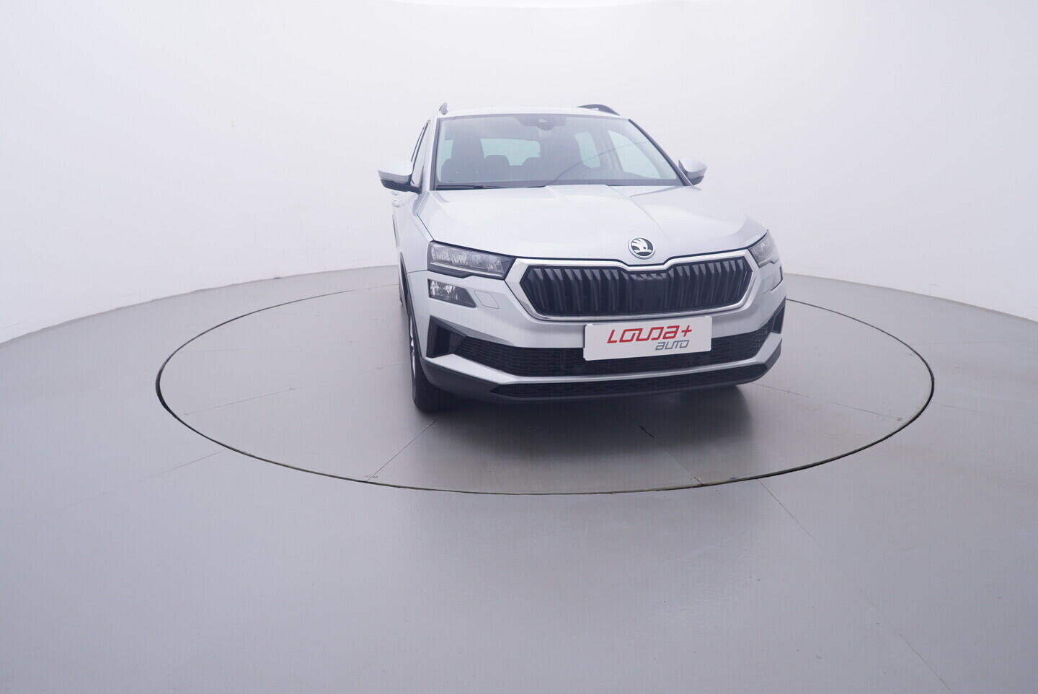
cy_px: 347
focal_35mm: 22
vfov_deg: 56.2
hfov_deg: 77.3
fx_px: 649
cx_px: 519
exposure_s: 1/80
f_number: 5
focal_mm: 15
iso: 200
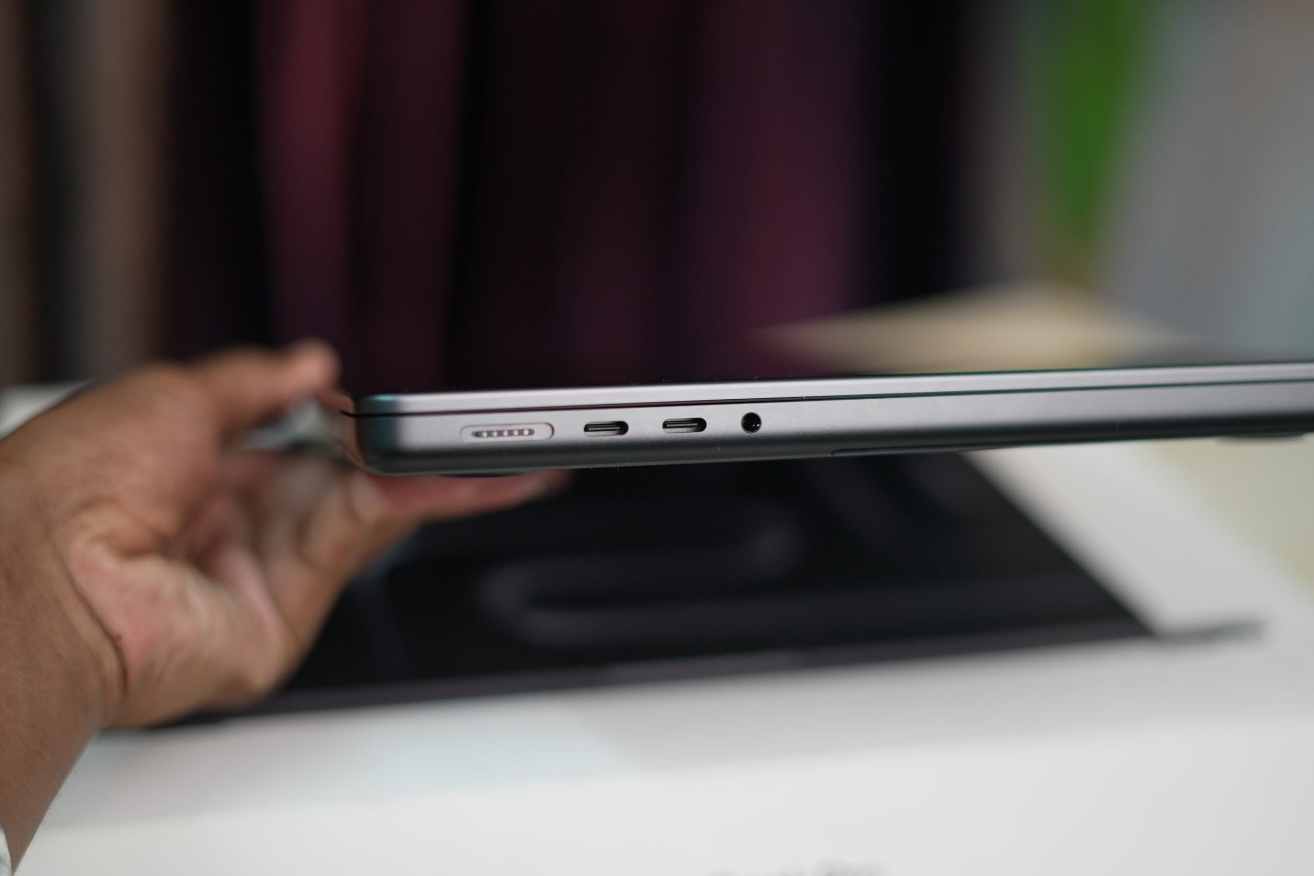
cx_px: 665
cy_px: 433
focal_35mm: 51
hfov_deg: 38.9
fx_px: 1861
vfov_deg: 26.5
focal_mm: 50
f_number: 1.8
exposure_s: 1/100
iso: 640
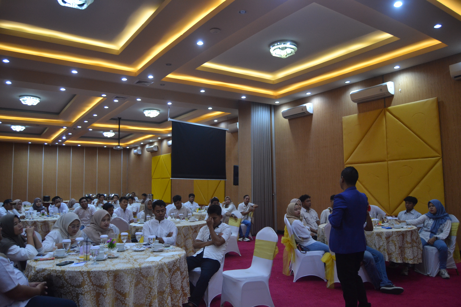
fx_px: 346
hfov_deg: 67.4
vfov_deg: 47.9
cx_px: 230
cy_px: 154
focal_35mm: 27
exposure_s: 1/60
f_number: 3.5
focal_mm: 18
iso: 720
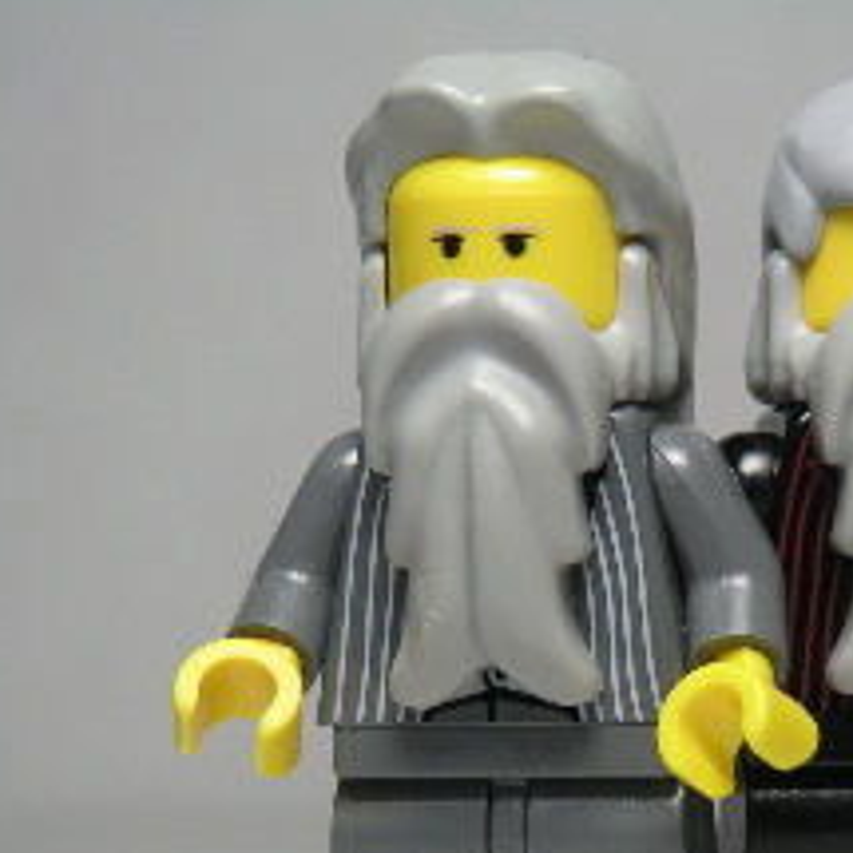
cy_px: 623
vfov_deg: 9.0
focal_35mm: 194
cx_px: 696
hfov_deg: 9.0
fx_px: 5409
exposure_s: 1/111
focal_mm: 17.1
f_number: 3.6
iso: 80
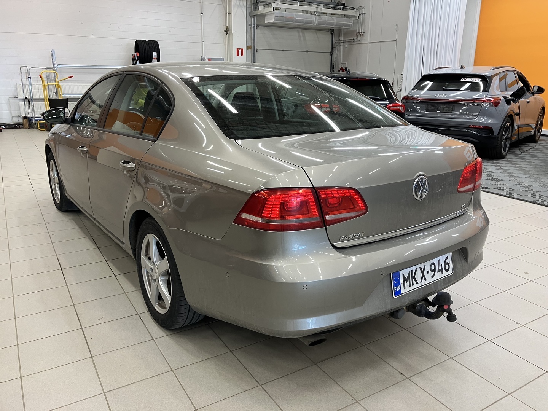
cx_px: 274
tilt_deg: -14.9
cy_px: 206
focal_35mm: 28
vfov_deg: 49.7
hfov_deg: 63.4
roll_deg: -0.1
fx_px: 443
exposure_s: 1/50
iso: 64
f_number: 1.8
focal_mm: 3.99
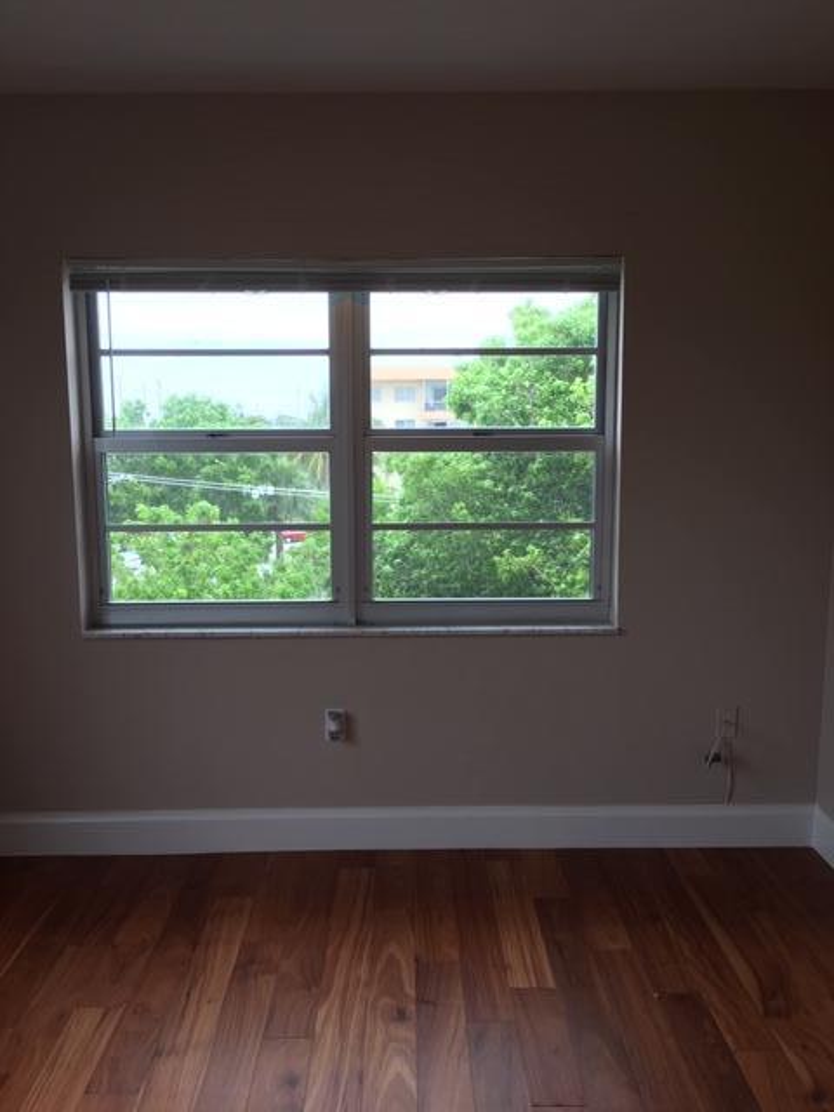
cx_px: 417
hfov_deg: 48.2
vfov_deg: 61.7
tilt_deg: -8.8
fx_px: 932
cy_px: 556
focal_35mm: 29
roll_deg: -0.5
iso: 25
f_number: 2.2
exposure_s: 1/60
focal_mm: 4.15
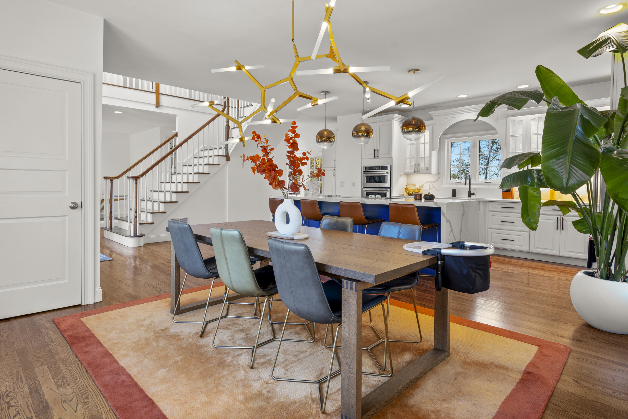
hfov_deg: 84.0
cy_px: 190
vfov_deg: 61.8
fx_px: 349
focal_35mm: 20
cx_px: 308
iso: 200
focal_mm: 16
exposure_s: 1/1.67
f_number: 9
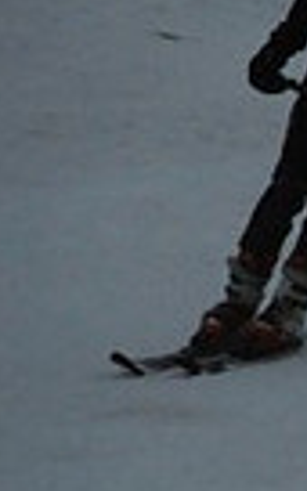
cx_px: 845
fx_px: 11783
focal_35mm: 880
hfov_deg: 1.5
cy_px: 229
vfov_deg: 2.4
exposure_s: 1/1000
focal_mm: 135
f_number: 5.6
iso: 1600
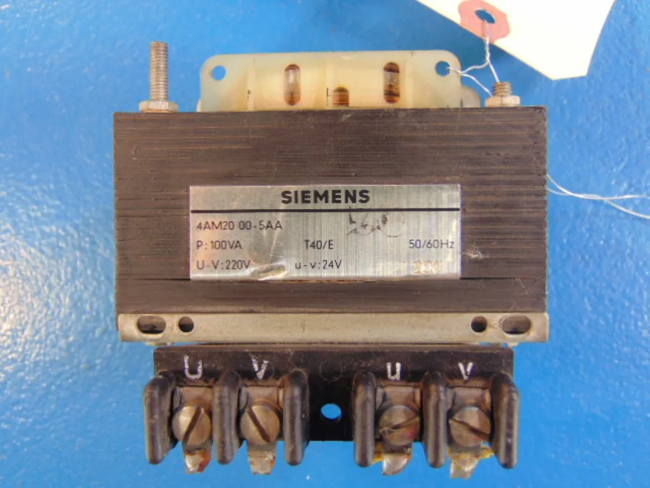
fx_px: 732
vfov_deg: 36.8
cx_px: 325
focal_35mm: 39
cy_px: 244
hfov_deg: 47.9
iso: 100
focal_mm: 6.9
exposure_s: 1/30
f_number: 3.3
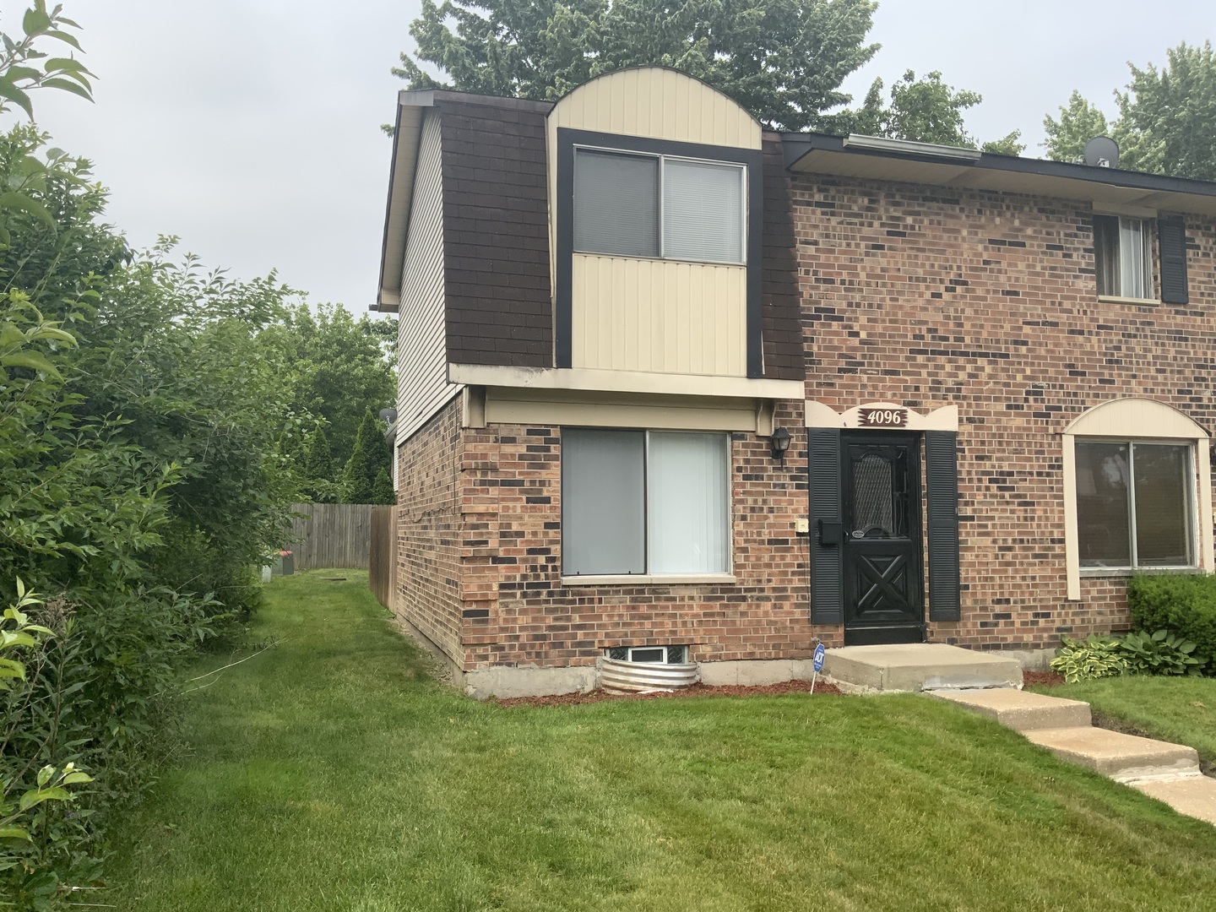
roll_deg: -1.0
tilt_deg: +2.6
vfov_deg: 48.2
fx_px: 1019
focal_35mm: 29
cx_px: 608
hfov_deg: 61.7
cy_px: 456
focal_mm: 3
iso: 16
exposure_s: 1/1121
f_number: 1.8
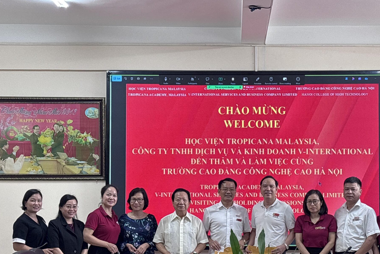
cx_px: 241
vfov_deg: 17.7
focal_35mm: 77
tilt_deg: +2.8
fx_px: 813
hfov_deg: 26.2
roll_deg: -0.4
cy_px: 165
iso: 125
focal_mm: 5.96
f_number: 1.6
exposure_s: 1/60
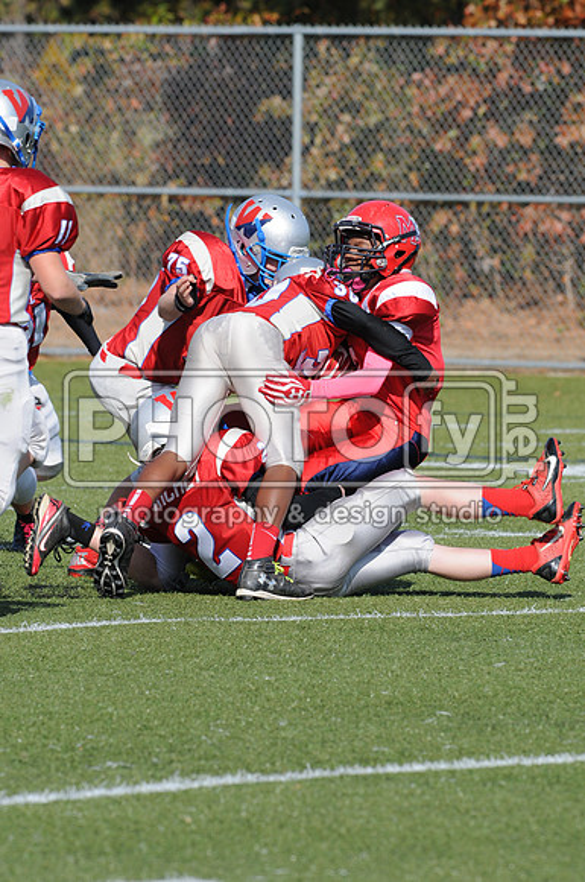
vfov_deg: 4.6
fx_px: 11001
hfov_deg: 3.0
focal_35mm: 450
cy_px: 441
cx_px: 292
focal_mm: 300
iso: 200
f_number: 8
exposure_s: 1/500
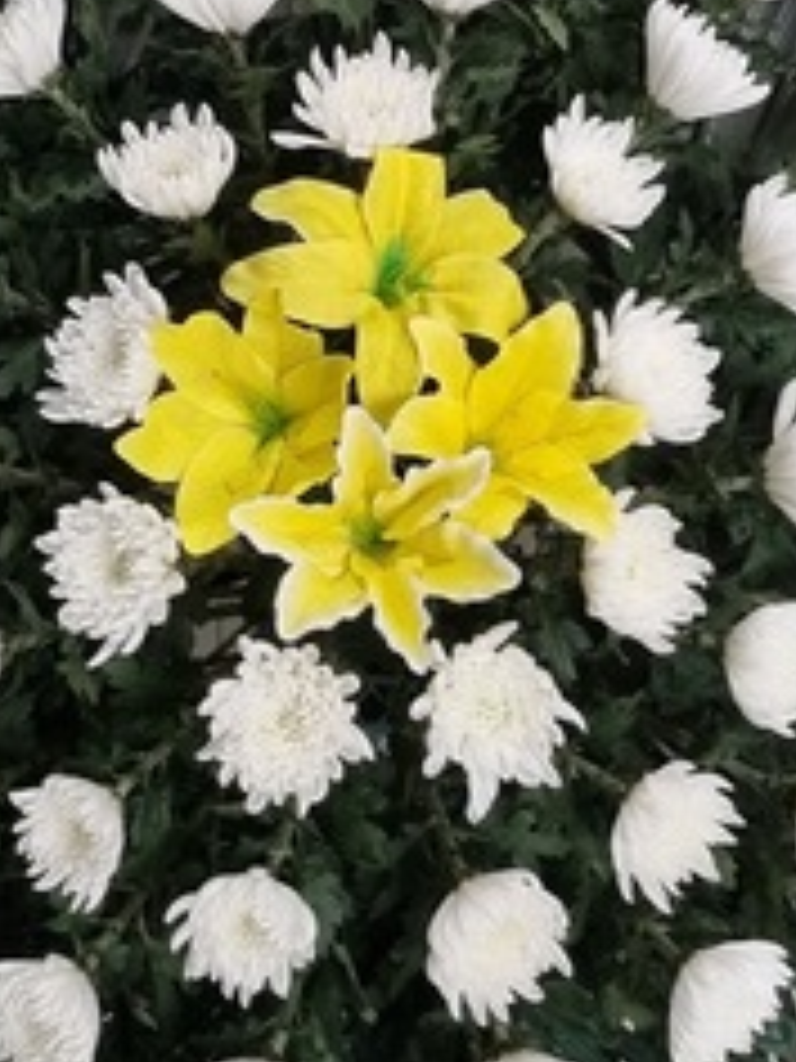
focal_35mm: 88
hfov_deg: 16.8
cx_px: 364
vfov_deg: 21.5
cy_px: 0
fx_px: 2698
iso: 320
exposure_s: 1/120
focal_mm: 5.4
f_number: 1.8
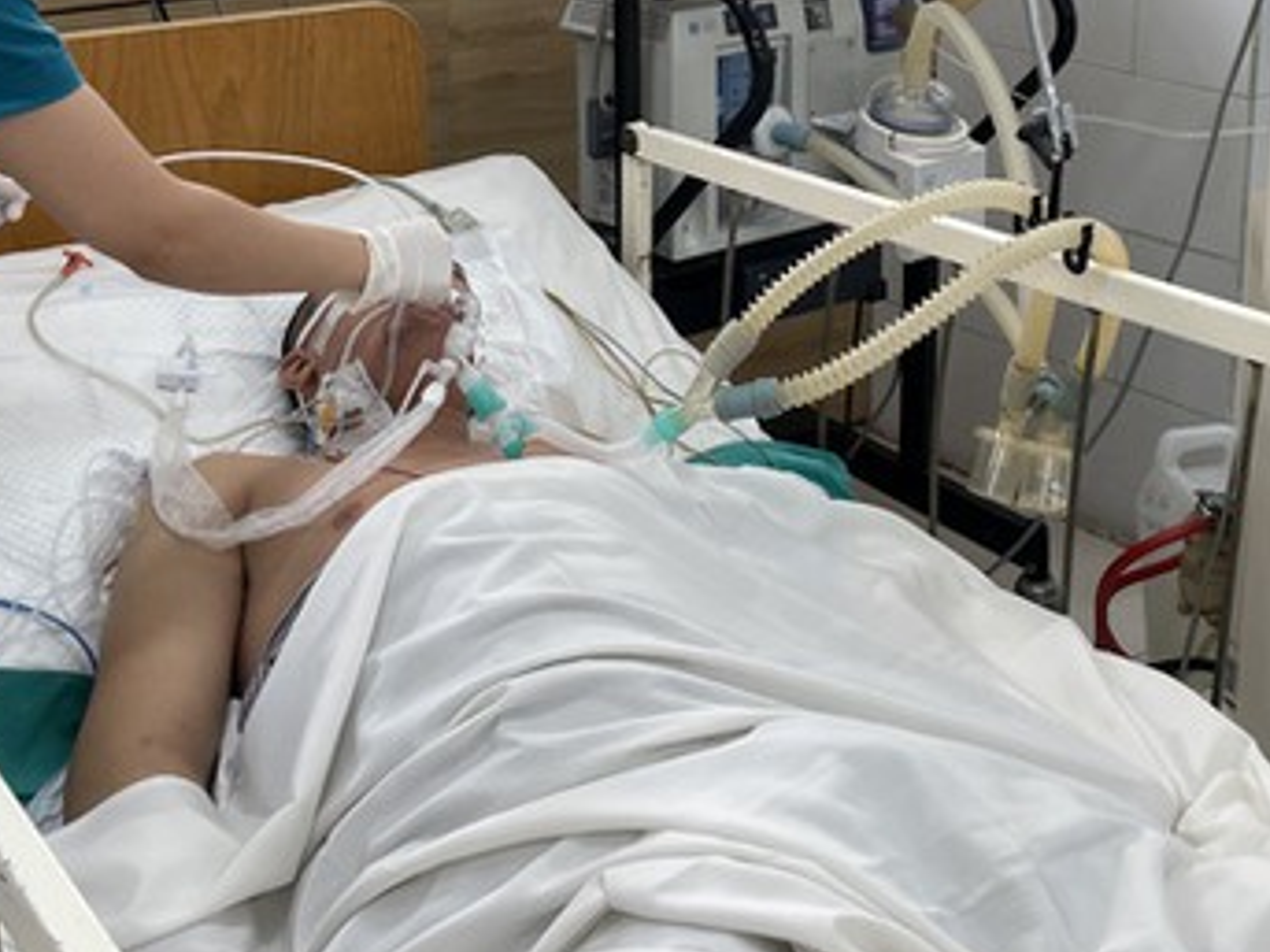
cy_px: 80
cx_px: 692
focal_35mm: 50
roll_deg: +0.6
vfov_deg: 27.9
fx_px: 1834
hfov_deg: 38.2
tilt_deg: -10.4
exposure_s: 1/100
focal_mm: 4.2
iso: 64
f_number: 1.6
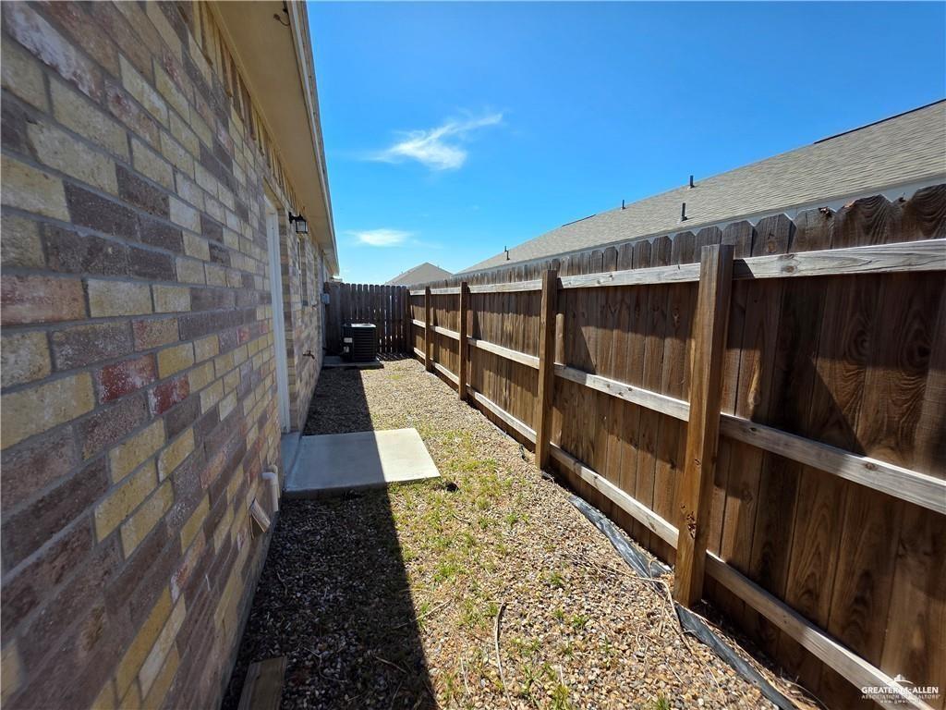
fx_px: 355
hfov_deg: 106.2
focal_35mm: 13
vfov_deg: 89.9
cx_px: 473
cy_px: 355
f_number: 1.9
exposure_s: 1/1533
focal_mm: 2.2
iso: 40
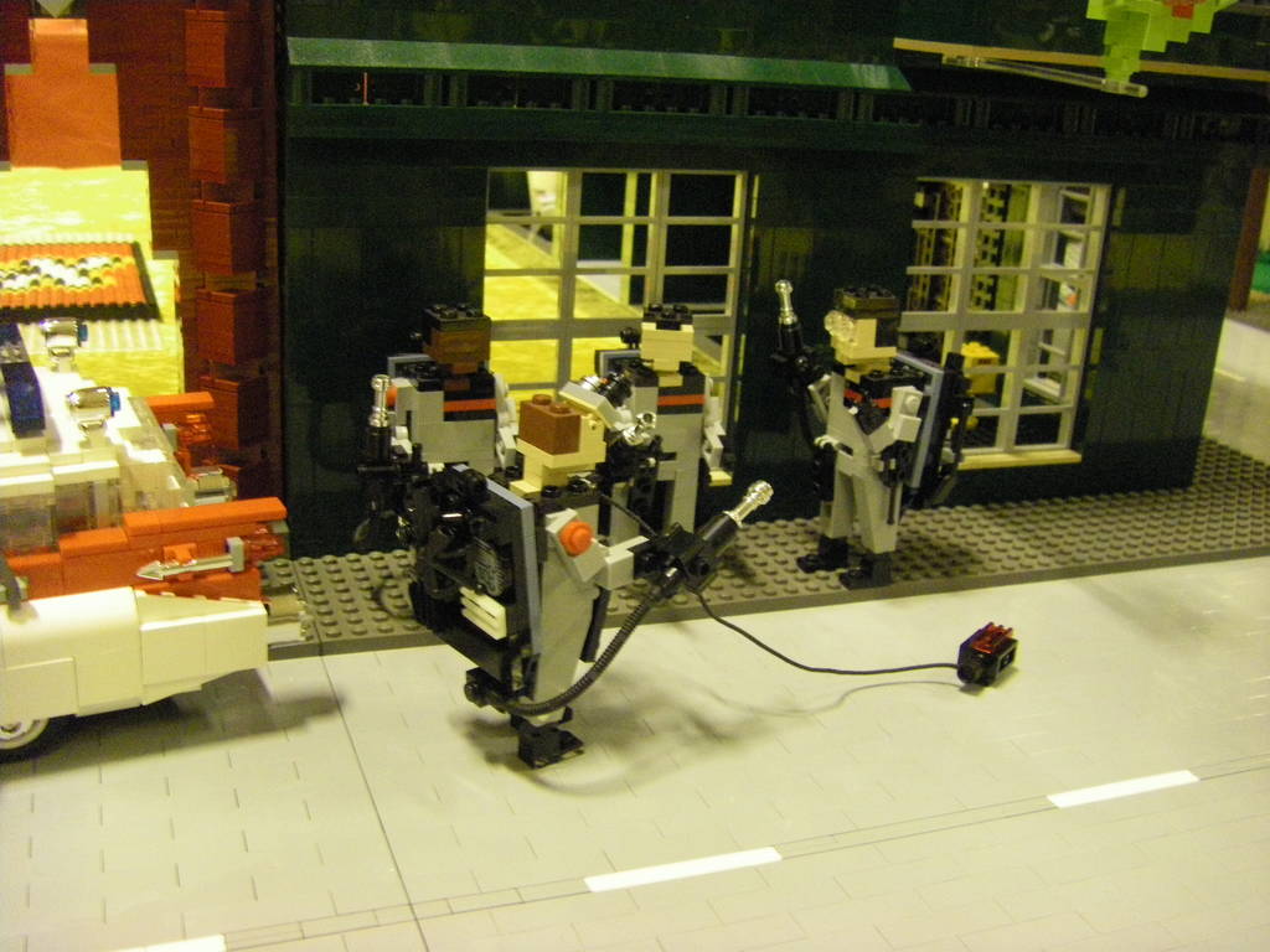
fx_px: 1394
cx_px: 635
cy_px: 476
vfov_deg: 37.7
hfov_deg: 49.0
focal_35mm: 38
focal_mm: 6.3
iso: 800
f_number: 3.5
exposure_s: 1/13
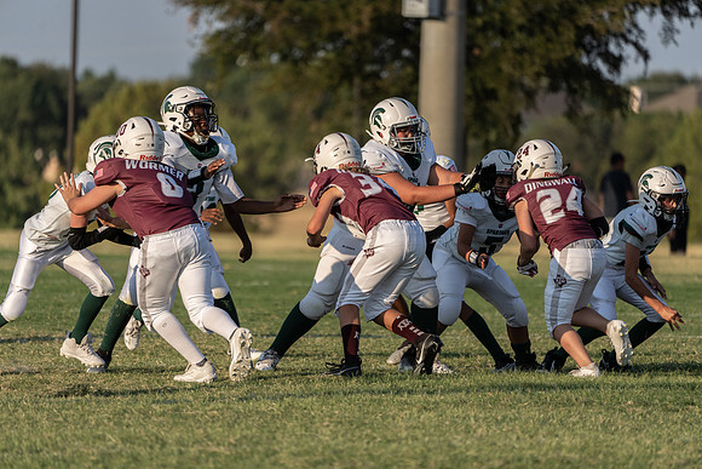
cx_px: 351
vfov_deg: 3.4
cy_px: 234
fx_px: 7801
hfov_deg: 5.2
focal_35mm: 400
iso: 400
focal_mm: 400
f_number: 5.6
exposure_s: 1/1600
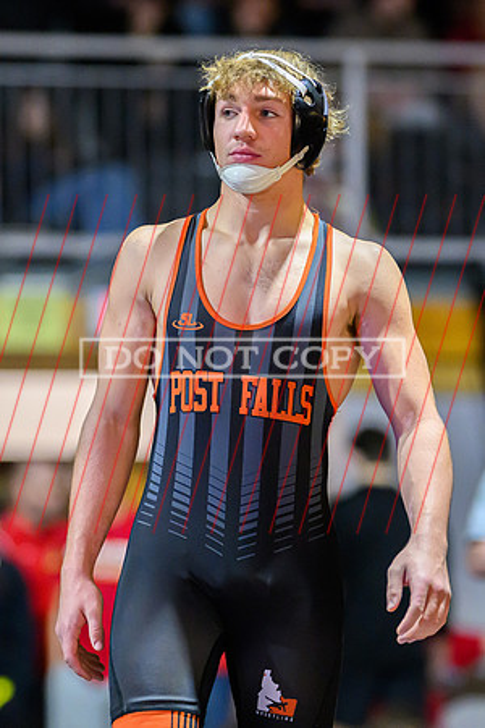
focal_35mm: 224
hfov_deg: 6.1
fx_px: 4518
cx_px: 238
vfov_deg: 9.2
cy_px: 350
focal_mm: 135
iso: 8000
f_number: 2
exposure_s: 1/500
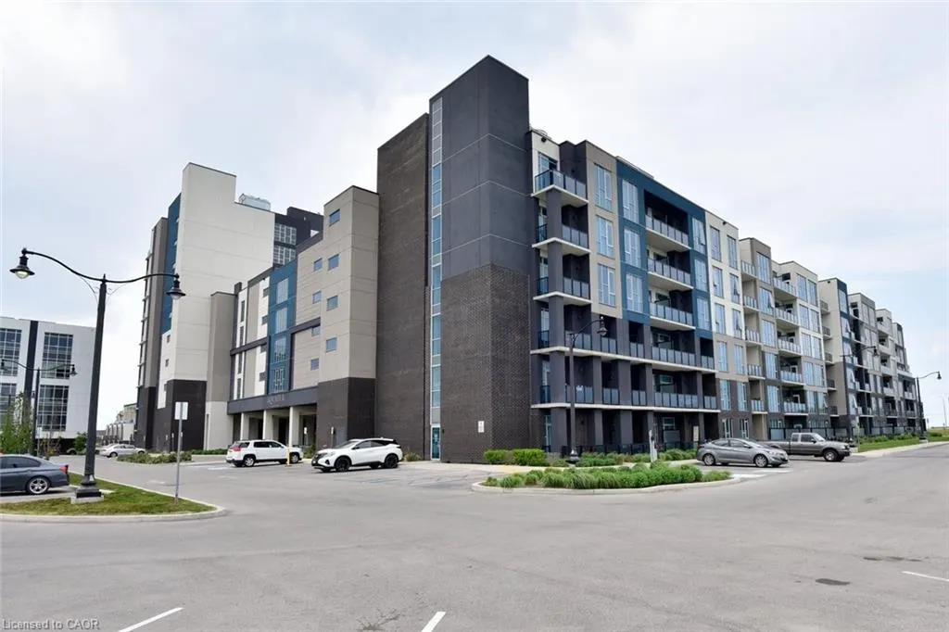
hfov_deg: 93.3
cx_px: 474
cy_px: 316
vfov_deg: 70.4
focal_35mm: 17
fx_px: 448
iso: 640
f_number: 11
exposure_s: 1/500
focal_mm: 17
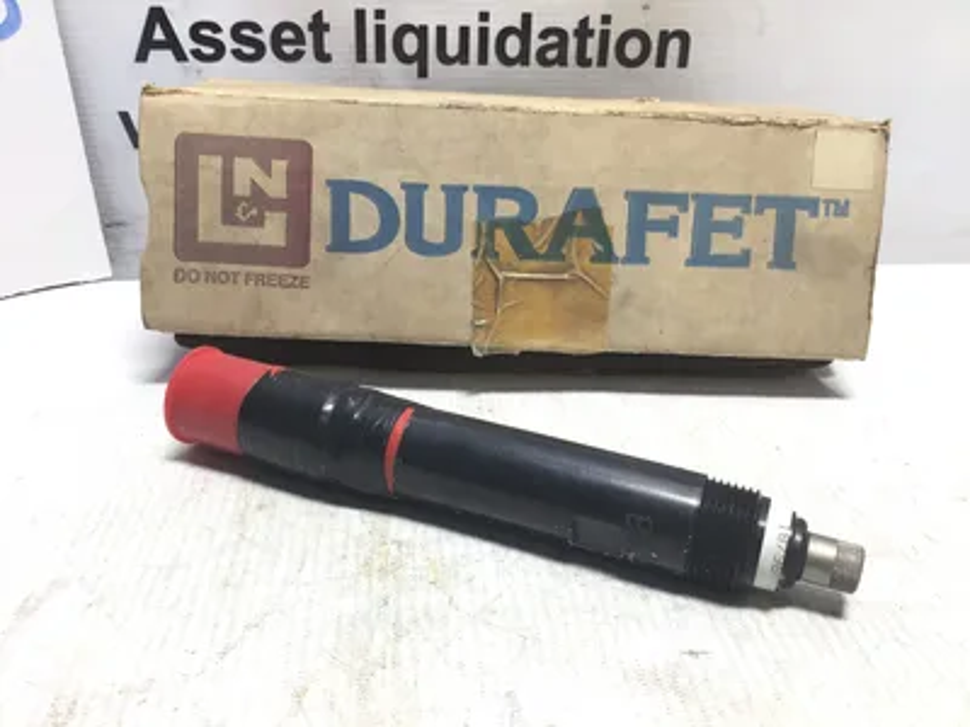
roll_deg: -2.8
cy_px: 364
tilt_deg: -25.6
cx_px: 485
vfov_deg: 45.4
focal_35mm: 31
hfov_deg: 58.4
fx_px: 869
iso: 40
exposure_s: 1/120
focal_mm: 3.3
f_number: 2.4
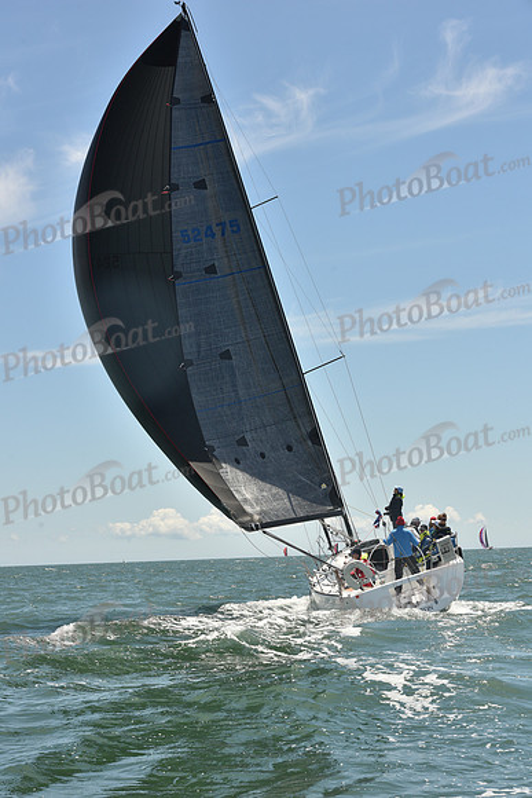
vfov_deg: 28.8
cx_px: 266
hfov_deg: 19.5
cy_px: 399
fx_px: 1551
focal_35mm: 70
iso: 320
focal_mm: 70
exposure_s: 1/800
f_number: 10
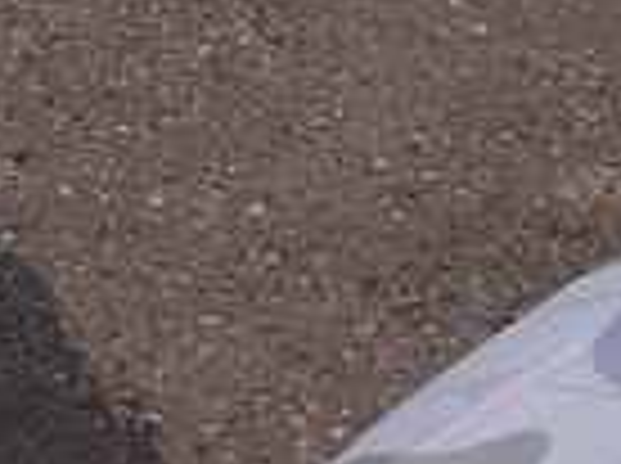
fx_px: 4370
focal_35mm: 244
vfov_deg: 5.9
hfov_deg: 7.7
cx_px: 1386
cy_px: -401
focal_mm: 10.9
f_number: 5
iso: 100
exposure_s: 1/125
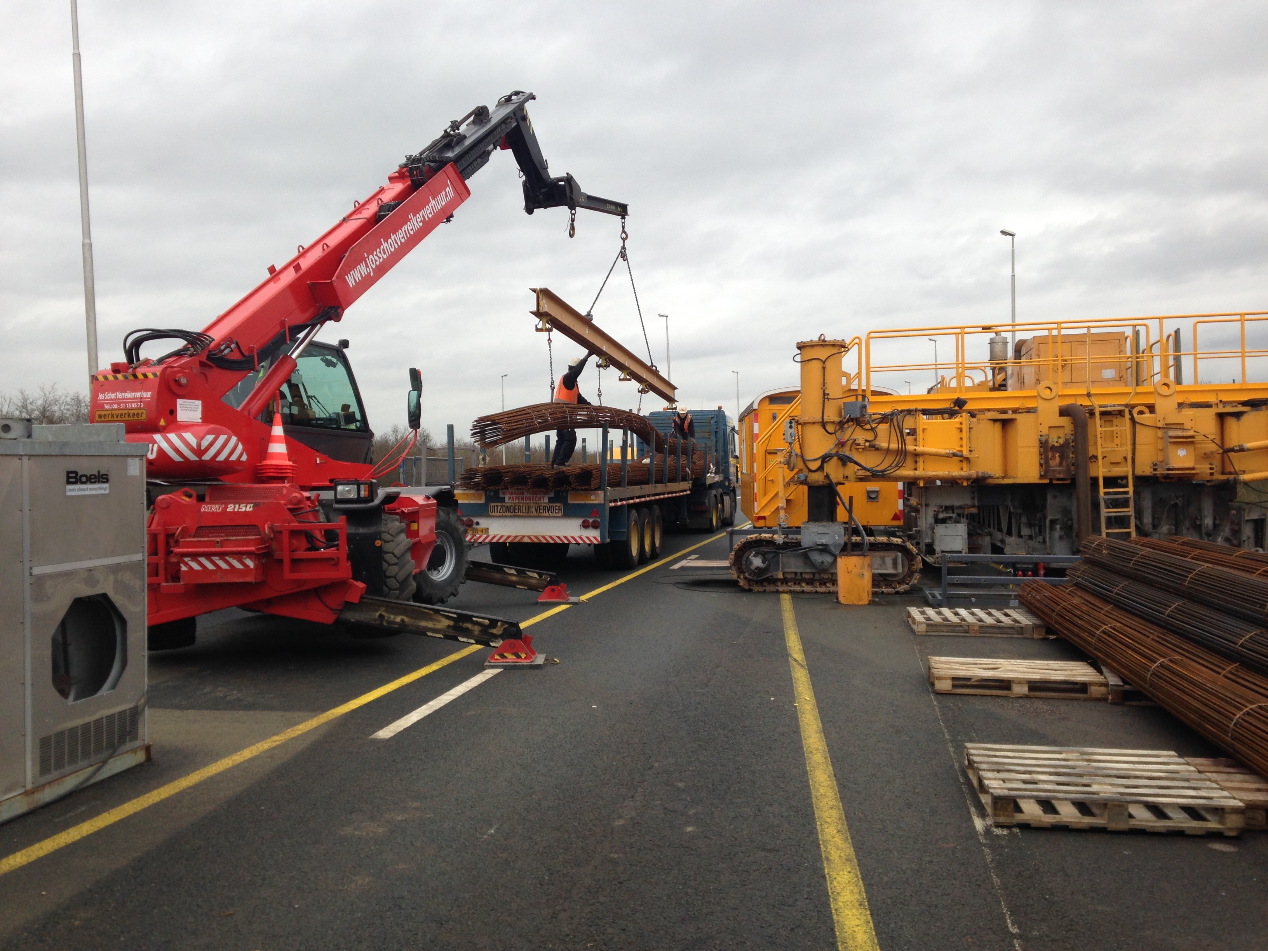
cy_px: 476
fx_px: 1209
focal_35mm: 33
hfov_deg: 55.4
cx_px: 634
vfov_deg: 42.9
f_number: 2.4
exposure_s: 1/234
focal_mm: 4.12
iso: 50
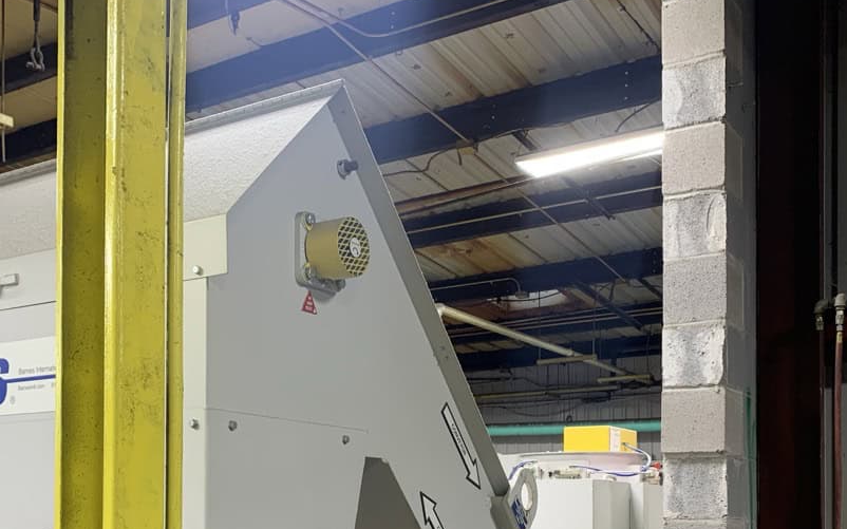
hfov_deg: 45.2
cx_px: 372
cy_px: 493
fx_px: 1016
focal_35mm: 44
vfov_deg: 27.9
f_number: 1.8
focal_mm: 4.2
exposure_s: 1/120
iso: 80
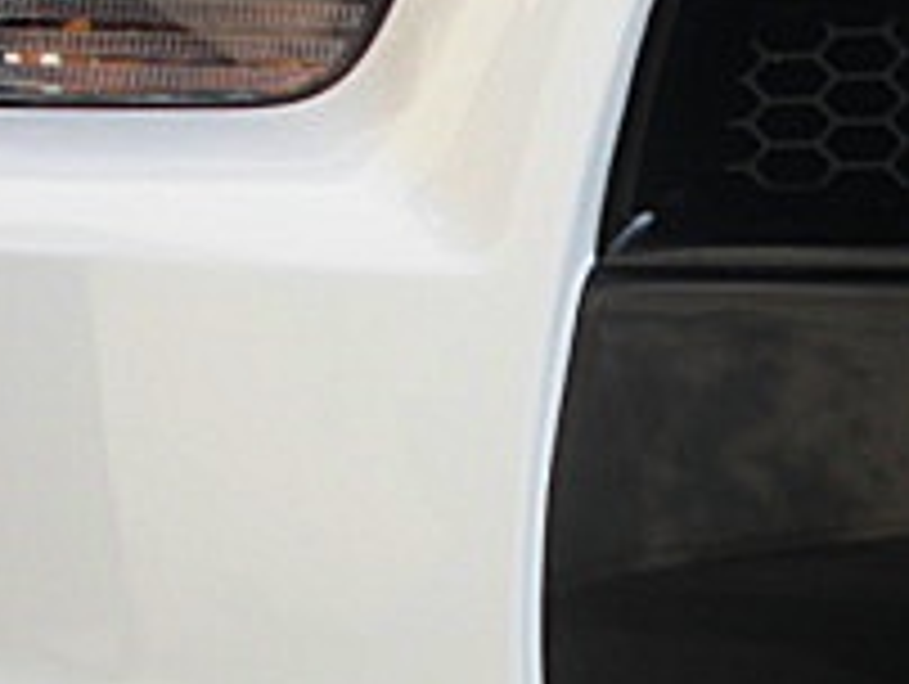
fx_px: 2997
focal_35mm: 114
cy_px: 418
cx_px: 684
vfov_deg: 13.0
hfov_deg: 17.1
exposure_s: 1/200
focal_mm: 6.3
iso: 50
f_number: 2.8
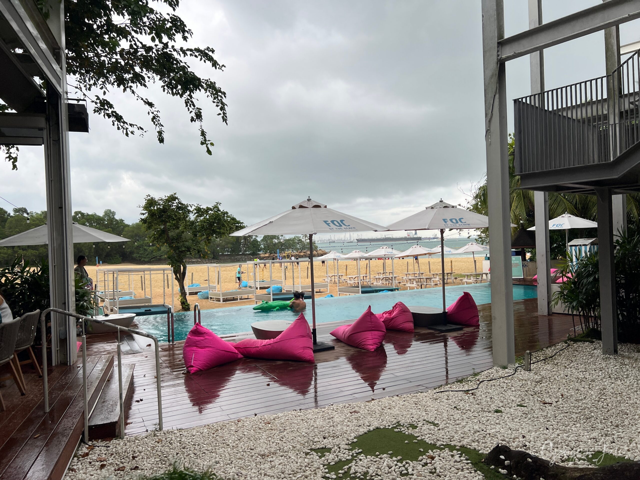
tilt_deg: -1.1
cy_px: 240
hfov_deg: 67.3
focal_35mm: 26
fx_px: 481
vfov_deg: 53.1
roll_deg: -0.5
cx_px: 320
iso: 50
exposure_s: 1/797
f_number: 1.5
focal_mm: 5.7
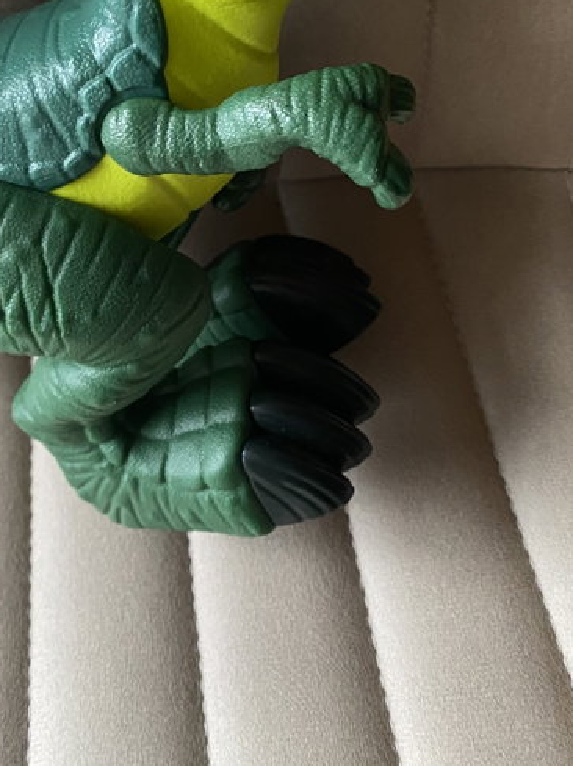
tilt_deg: -59.9
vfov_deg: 41.0
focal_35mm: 44
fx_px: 972
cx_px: 213
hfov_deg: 32.7
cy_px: 142
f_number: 1.8
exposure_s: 1/30
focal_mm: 4.25
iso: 640
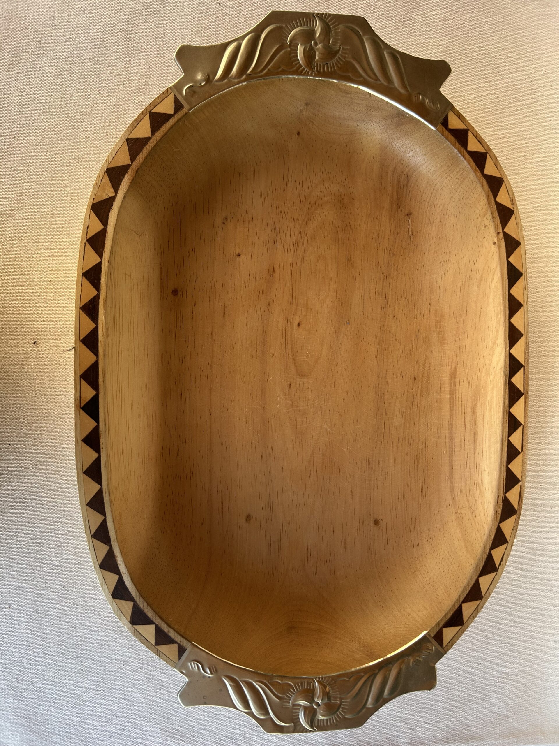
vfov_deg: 67.3
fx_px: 560
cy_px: 373
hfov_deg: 53.1
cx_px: 280
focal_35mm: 26
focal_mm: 5.7
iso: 40
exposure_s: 1/217
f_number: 1.5
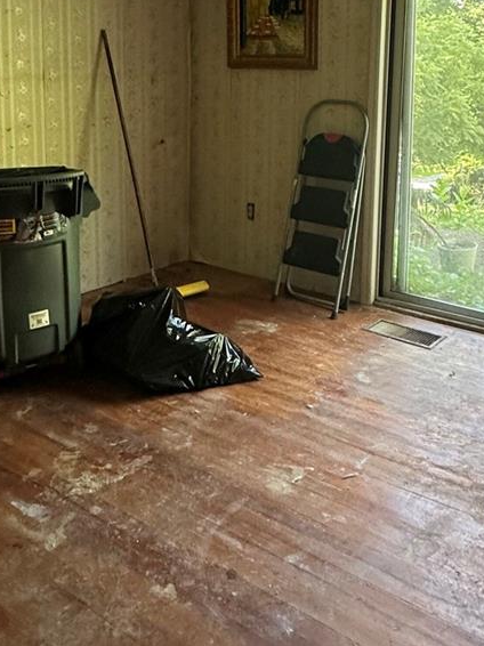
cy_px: 154
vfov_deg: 47.0
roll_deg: -2.3
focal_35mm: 38
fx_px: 709
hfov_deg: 37.4
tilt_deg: -7.6
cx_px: 314
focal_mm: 2.22
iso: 250
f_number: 2.2
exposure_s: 1/99
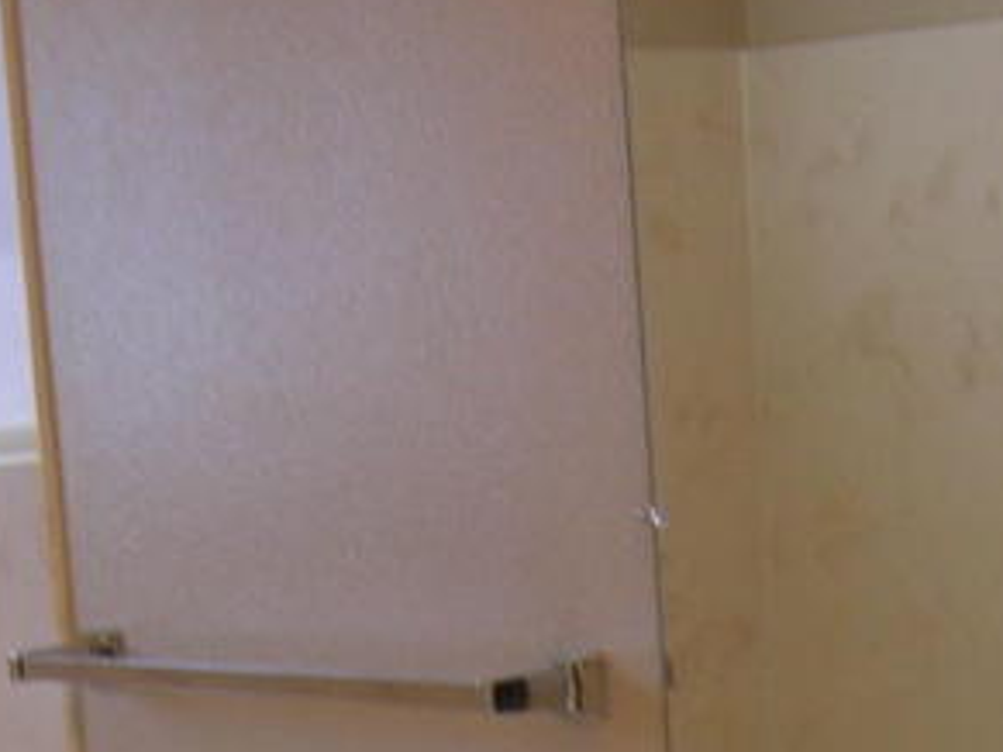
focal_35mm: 120
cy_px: 1221
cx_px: 672
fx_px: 3476
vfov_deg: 11.7
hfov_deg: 16.4
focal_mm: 5.7
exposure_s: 1/54.5
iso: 50
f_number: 2.9
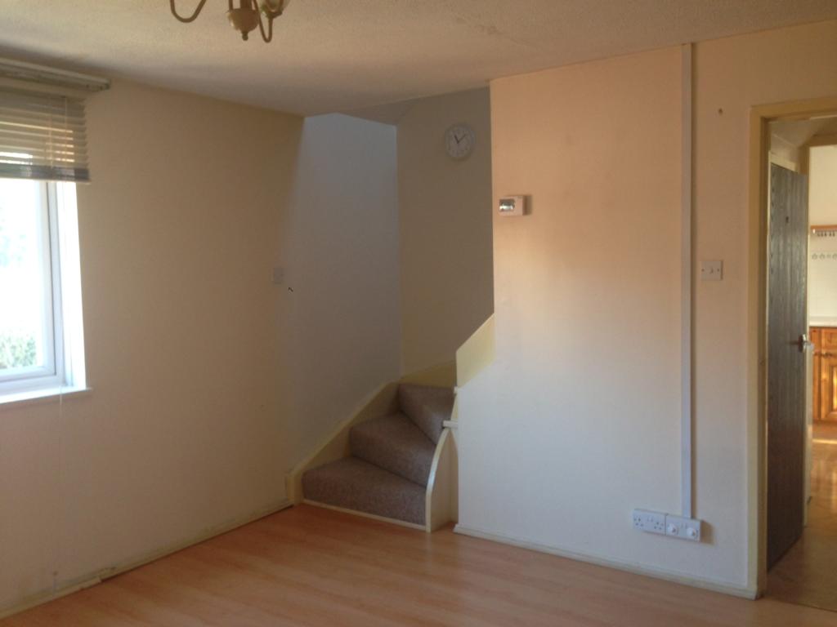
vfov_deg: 42.9
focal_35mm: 33
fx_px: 798
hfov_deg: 55.4
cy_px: 314
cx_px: 418
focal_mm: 4.12
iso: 80
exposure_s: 1/20
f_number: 2.4
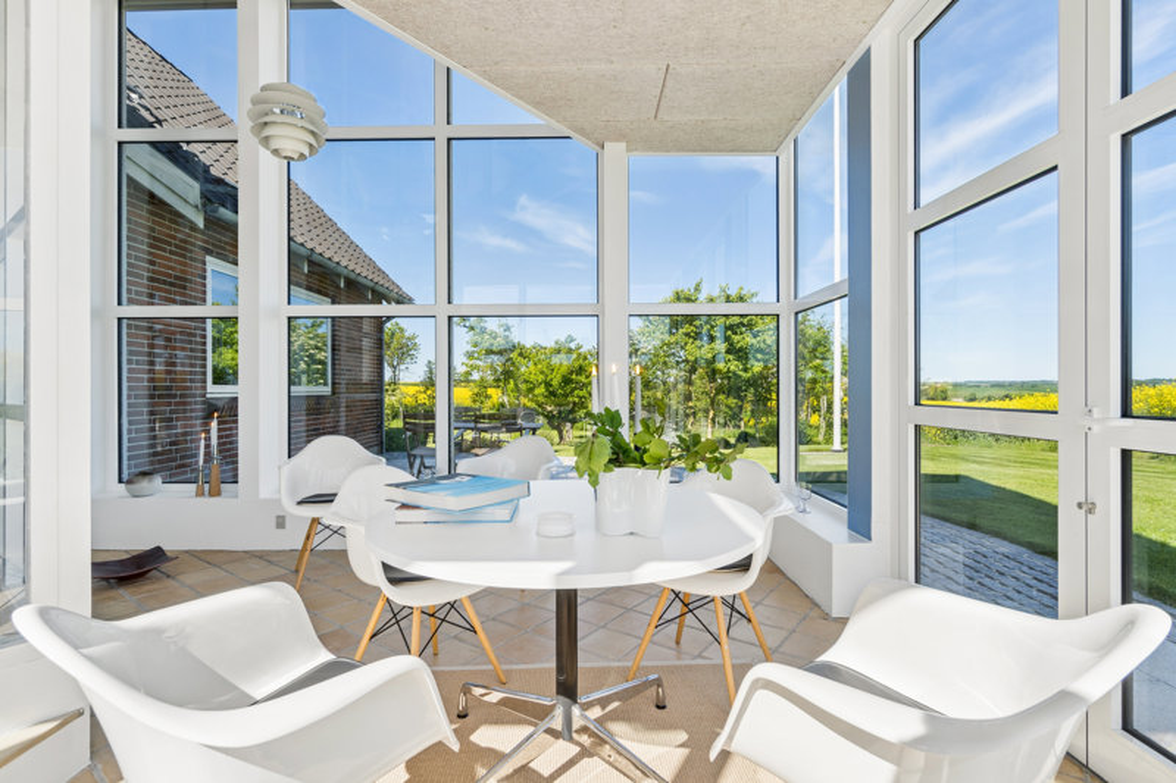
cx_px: 588
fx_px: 539
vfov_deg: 72.0
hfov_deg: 95.0
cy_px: 392
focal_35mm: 16
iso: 200
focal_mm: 11
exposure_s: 1/400
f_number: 8
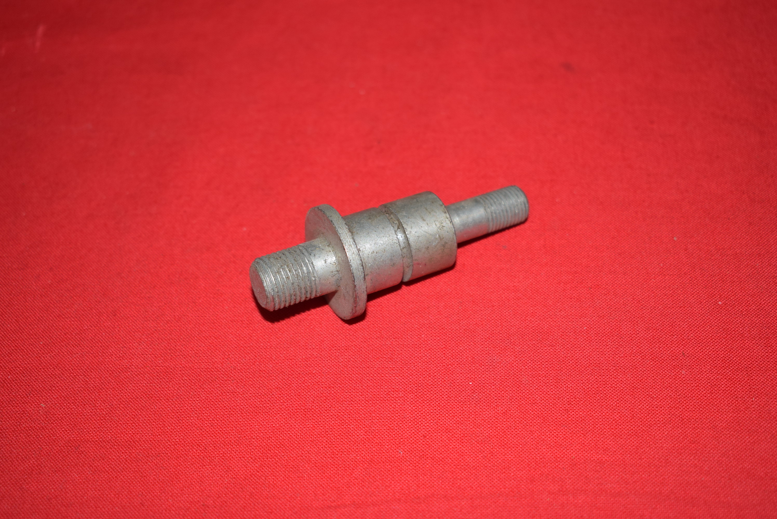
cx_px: 388
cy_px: 260
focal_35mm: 54
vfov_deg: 25.1
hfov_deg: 36.8
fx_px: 1166
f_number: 5
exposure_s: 1/200
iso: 400
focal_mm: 36
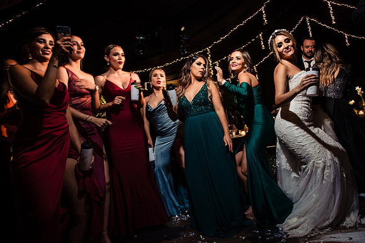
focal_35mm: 26
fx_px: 267
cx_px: 200
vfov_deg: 48.9
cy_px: 110
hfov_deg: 68.5
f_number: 7.1
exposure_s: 1/30
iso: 2000
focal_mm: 24
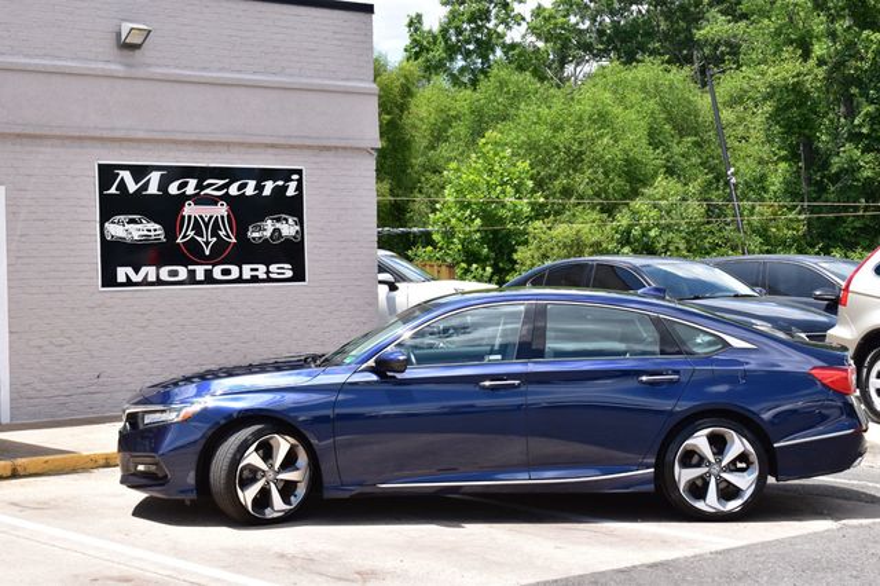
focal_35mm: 69
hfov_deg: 29.3
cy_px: 293
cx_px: 440
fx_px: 1686
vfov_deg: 19.7
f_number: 11
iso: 400
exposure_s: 1/400
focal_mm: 46
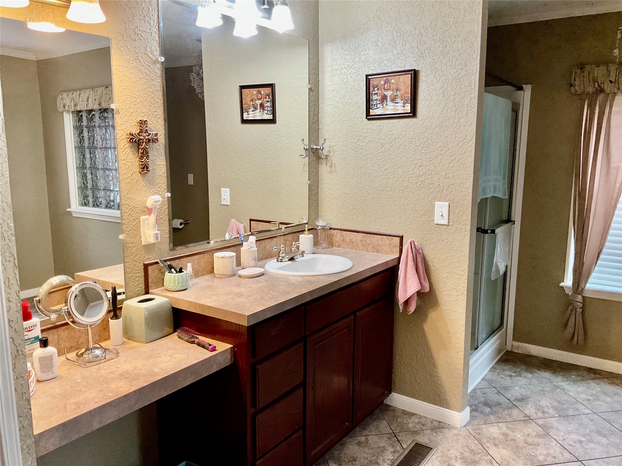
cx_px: 311
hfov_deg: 61.7
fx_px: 521
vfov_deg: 48.2
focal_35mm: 29
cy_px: 233
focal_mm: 3
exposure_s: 1/60
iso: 125
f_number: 1.8
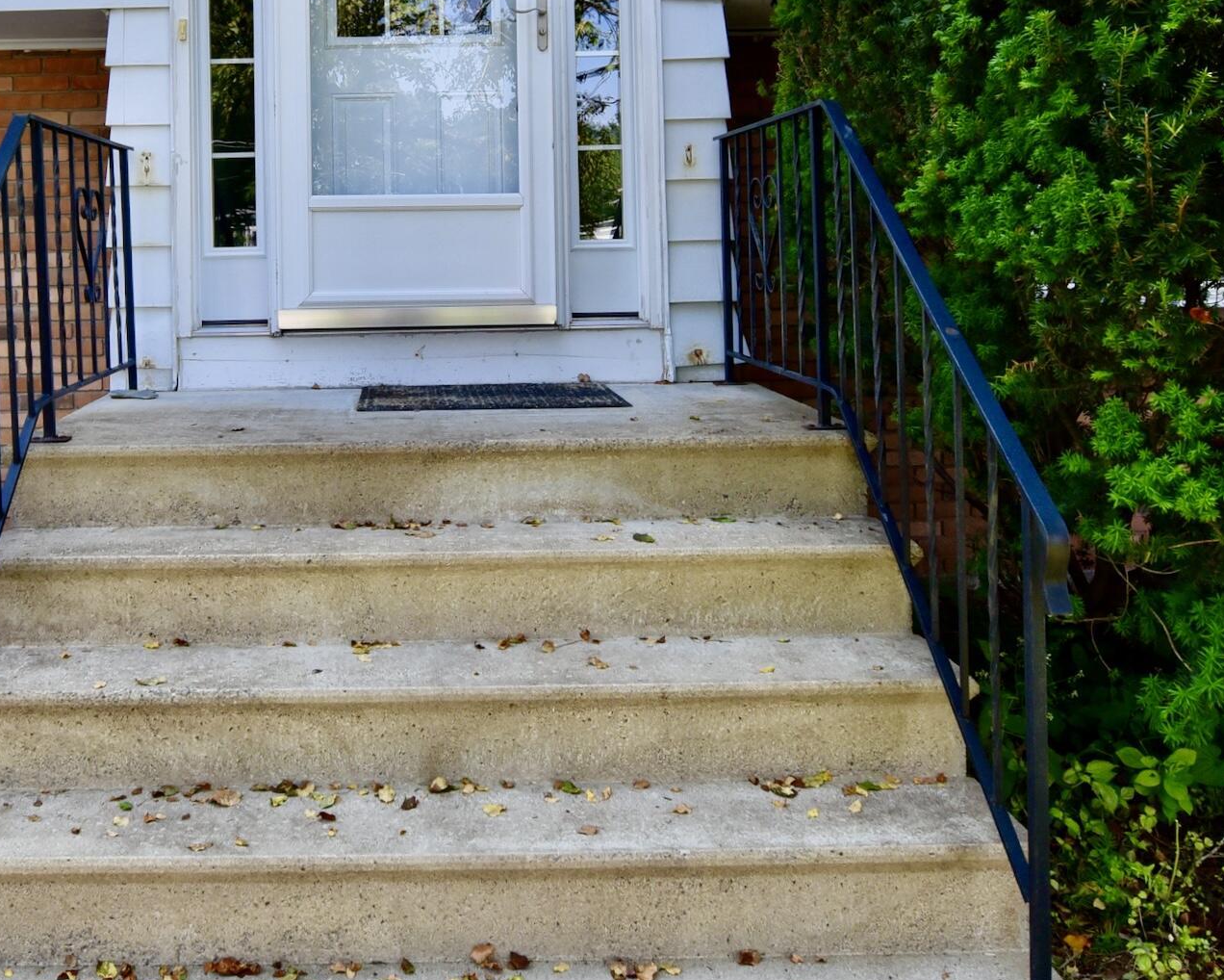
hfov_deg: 55.9
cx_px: 401
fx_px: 1123
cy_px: 225
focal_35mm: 31
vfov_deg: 45.2
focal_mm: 14
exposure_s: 1/320
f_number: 9
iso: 800
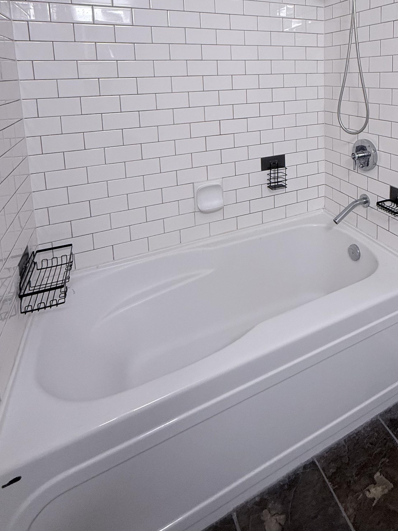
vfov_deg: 69.7
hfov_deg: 58.9
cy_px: 114
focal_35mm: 22
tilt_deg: -7.0
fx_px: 337
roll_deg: +1.1
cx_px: 281
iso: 250
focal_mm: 2.22
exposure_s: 1/120
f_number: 2.2
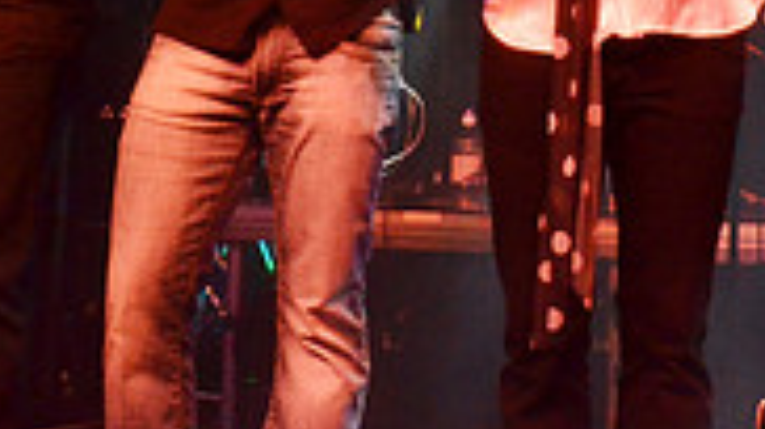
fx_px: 1824
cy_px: -345
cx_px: 513
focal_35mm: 90
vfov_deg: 12.3
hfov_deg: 23.6
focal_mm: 18
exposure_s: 1/60
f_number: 22
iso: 2200
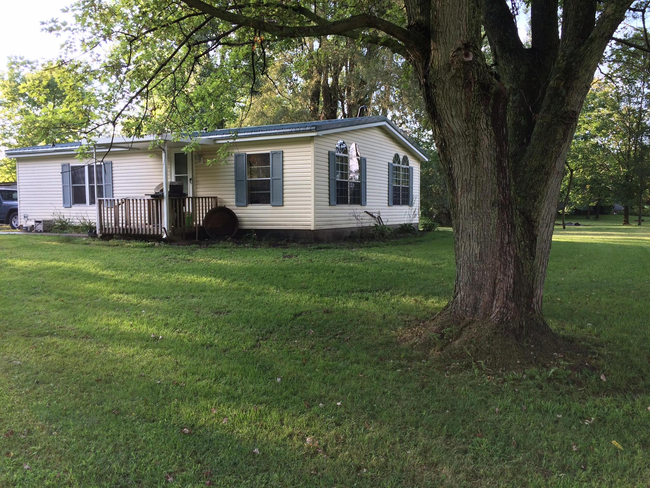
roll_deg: +0.9
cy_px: 244
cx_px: 325
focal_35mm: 29
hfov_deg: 61.7
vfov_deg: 48.2
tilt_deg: -2.9
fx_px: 545
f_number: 2.2
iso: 32
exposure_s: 1/131
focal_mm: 4.15
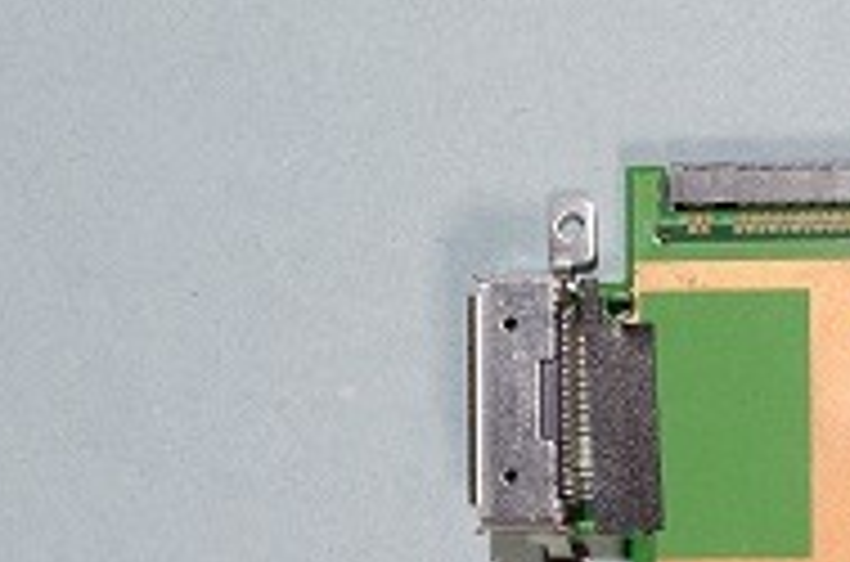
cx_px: 1309
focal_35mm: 143
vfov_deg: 9.1
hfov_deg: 13.5
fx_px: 3368
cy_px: 1043
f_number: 8
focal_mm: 24
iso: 100
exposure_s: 1/8
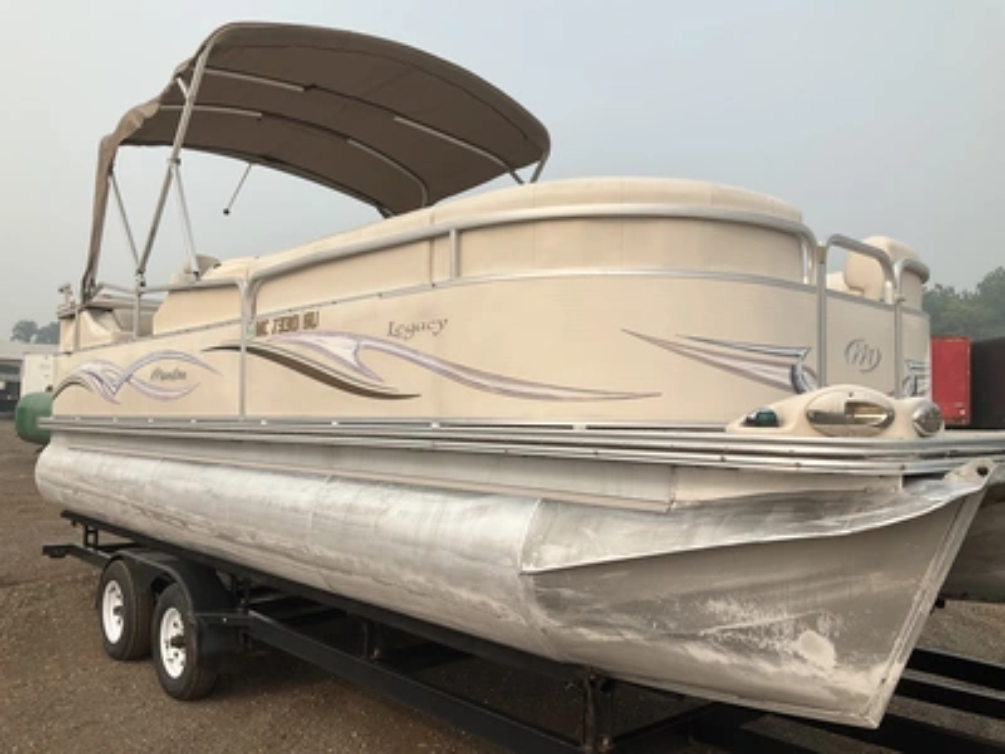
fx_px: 842
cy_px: 377
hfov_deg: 61.7
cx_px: 502
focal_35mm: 29
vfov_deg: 48.2
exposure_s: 1/1984
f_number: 1.8
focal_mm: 3
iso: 25
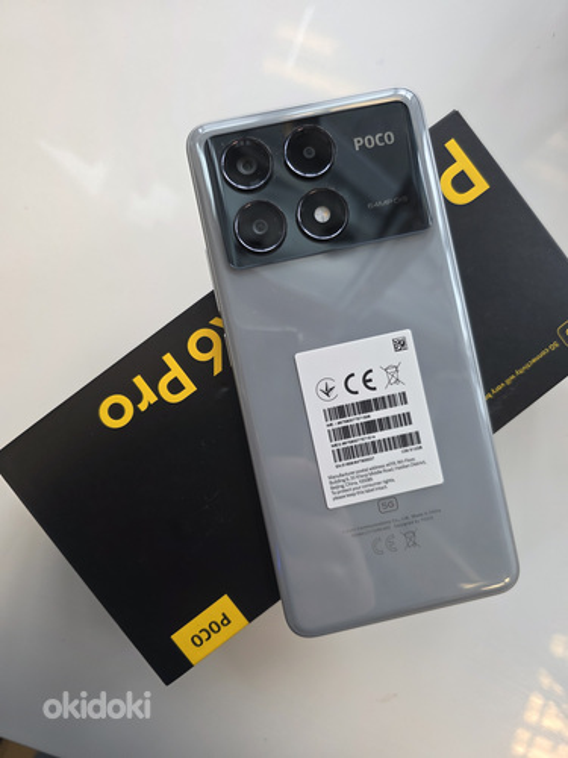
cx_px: 284
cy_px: 379
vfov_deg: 73.9
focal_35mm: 23
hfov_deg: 58.9
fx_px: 503
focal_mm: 6.3
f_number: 1.7
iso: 125
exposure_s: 1/100
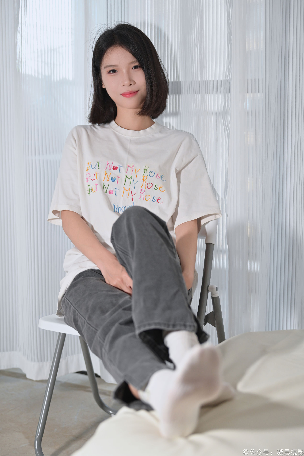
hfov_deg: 24.2
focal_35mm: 56
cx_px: 152
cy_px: 228
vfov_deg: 35.6
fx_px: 709
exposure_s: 1/100
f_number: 2.4
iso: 1400
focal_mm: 56
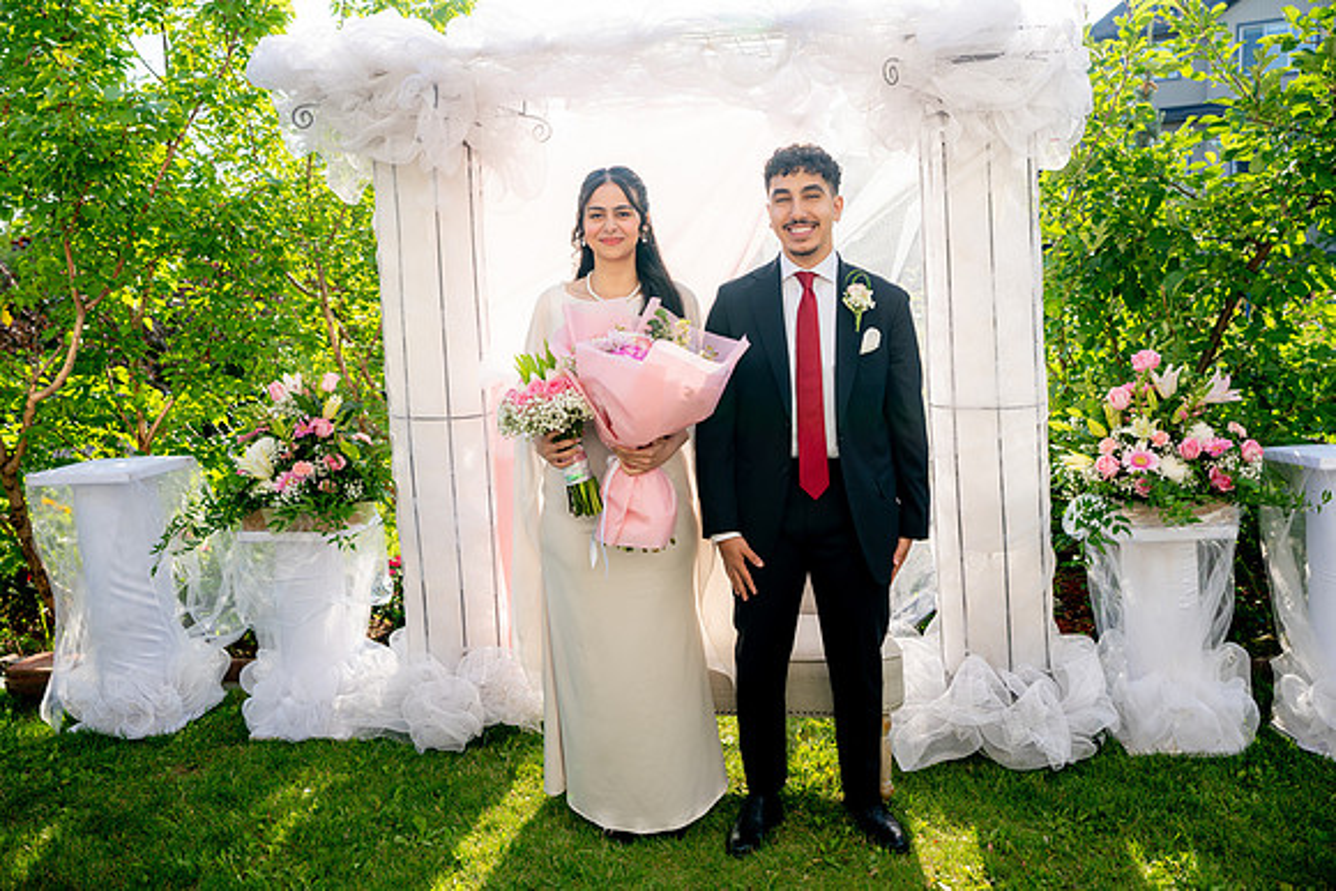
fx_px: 1039
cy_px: 446
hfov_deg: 65.5
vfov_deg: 46.4
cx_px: 668
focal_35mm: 28
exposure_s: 1/500
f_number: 3.5
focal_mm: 28
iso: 100
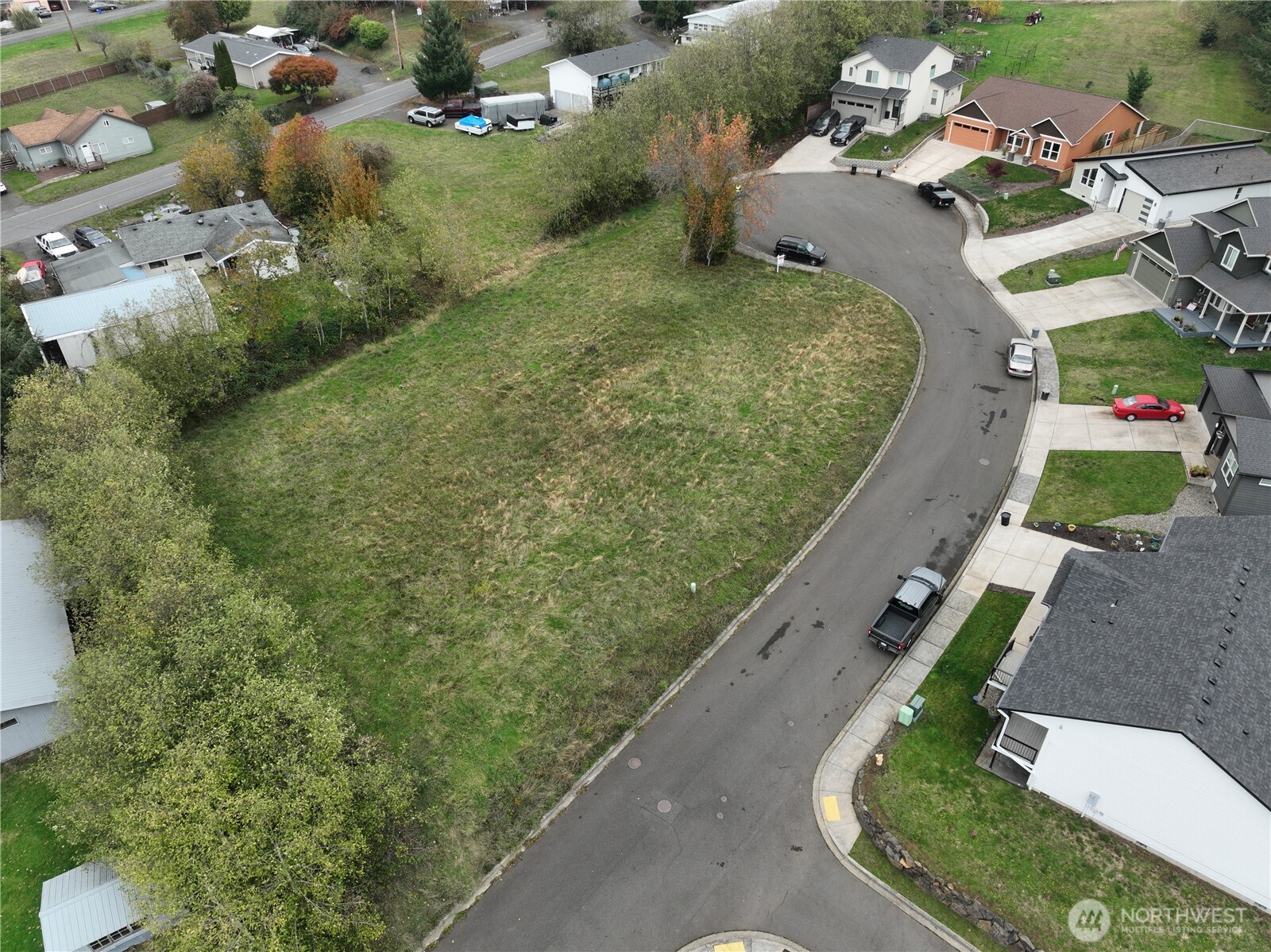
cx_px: 636
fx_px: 881
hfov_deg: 71.6
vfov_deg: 56.8
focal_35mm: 24
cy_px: 476
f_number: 4.5
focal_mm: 12.29
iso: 110
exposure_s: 1/100
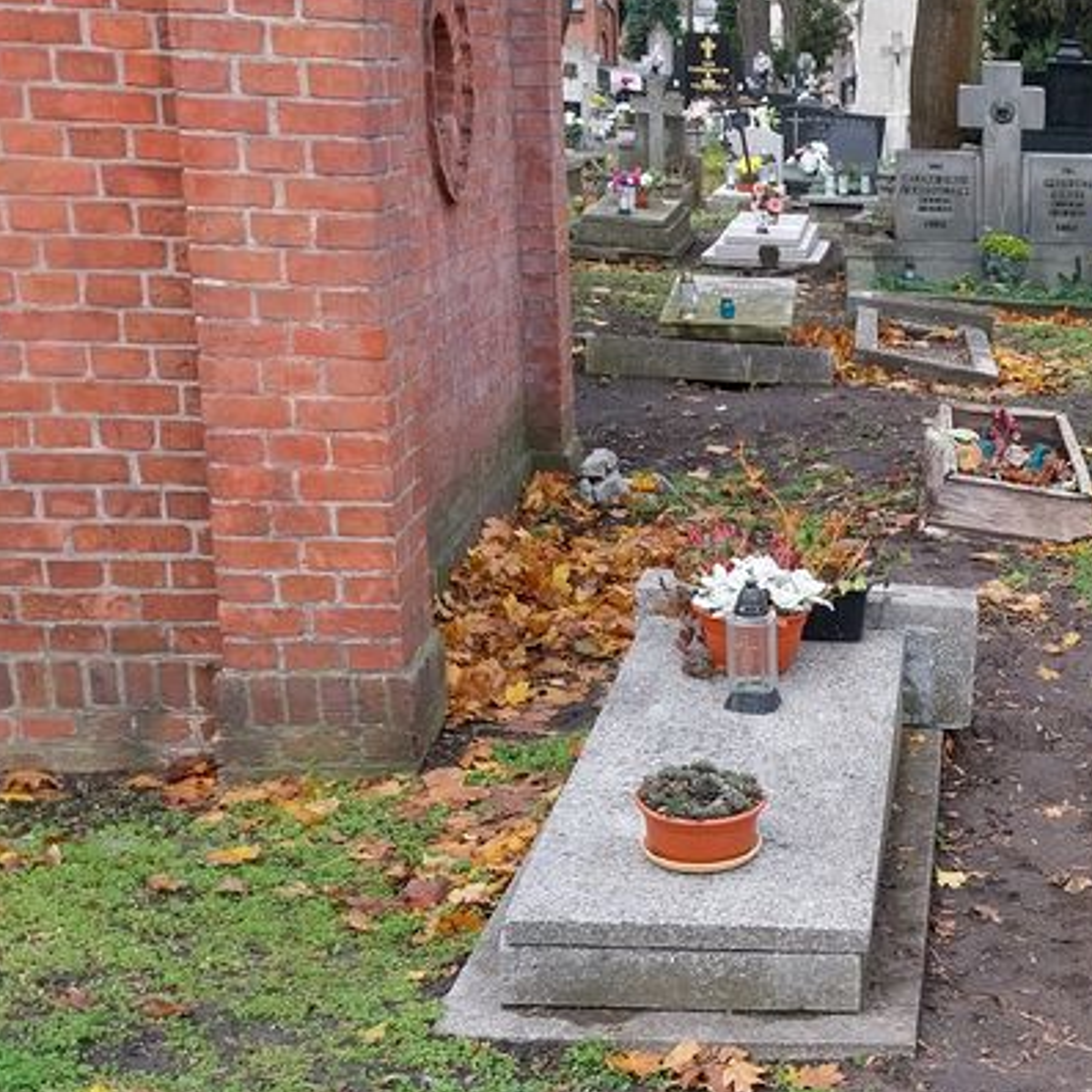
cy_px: 752
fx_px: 2106
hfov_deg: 26.9
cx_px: 1169
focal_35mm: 59
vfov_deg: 28.8
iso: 25
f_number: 1.8
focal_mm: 4
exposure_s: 1/151
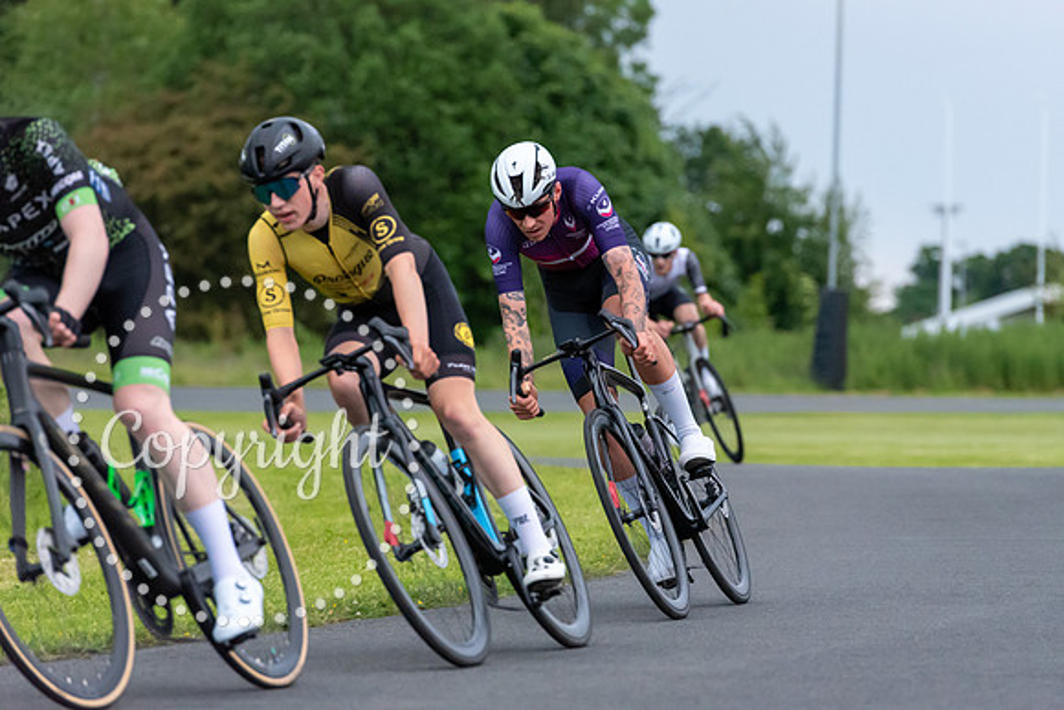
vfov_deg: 7.0
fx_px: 5764
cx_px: 532
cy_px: 355
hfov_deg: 10.5
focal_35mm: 195
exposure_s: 1/640
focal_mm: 195
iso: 7200
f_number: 5
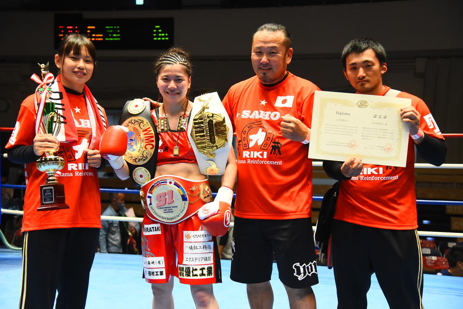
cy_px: 154
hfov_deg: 41.1
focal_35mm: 48
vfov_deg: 28.1
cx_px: 232
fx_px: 617
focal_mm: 48
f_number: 4
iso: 3200
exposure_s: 1/800
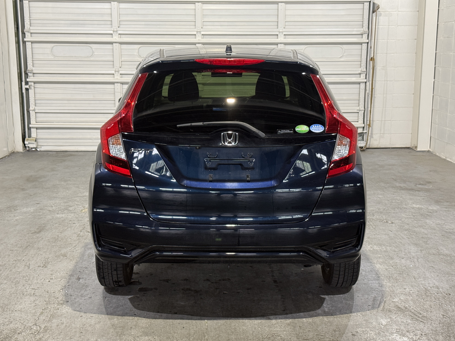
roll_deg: -0.1
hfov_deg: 38.9
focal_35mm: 49
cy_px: 169
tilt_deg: -10.1
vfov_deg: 29.7
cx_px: 229
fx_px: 644
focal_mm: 6.76
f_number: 1.78
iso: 160
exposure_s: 1/60
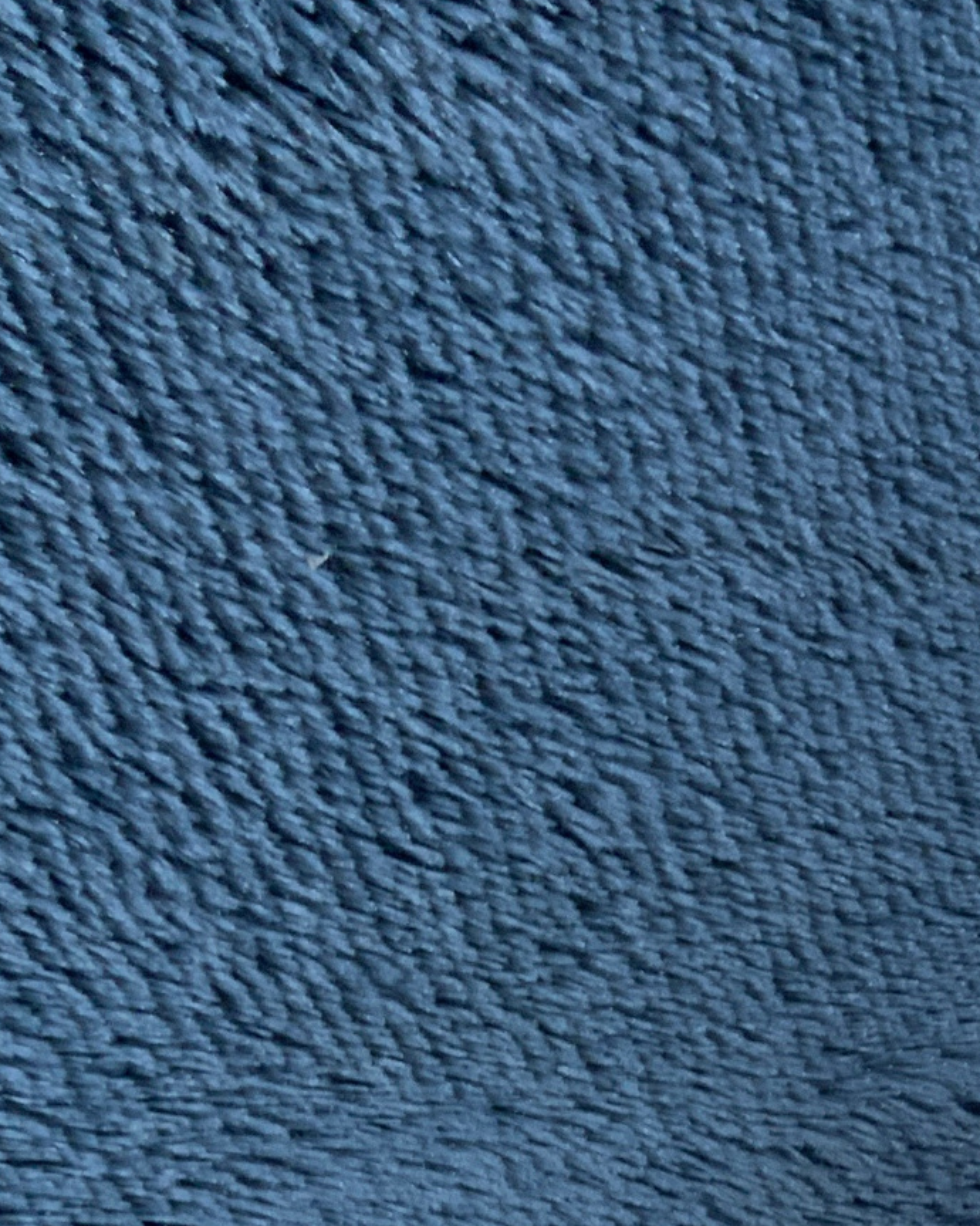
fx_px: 3047
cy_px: 1331
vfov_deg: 21.6
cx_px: 1456
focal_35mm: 84
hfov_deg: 16.7
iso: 20
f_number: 1.8
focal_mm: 3
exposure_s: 1/104
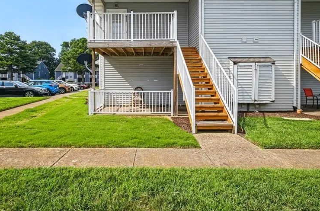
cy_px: 82
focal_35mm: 19
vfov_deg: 64.3
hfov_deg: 87.7
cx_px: 144
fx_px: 166
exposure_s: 1/320
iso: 250
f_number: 8
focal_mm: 9
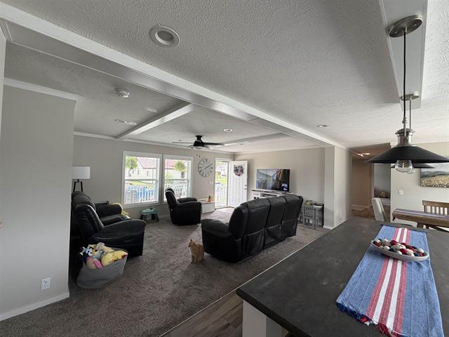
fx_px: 182
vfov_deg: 85.7
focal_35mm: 14
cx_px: 224
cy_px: 168
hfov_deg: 102.1
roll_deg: -0.9
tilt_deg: +1.1
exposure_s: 1/121
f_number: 2.2
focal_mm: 2.22
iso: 160
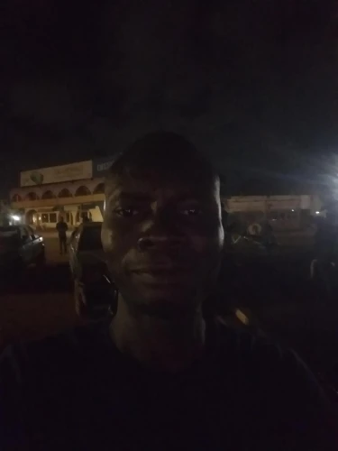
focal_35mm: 21
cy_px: 226
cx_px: 169
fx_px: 273
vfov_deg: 79.0
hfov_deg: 63.4
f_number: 1.7
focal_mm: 2.1
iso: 1250
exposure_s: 1/13
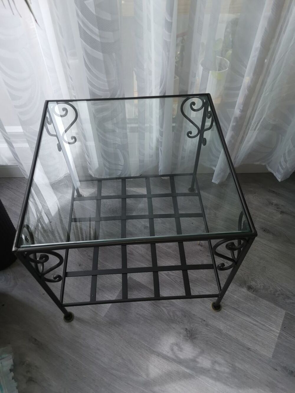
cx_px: 148
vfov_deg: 67.3
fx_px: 295
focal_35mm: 26
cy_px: 196
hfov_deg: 53.1
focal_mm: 4.75
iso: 100
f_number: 1.8
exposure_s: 1/100
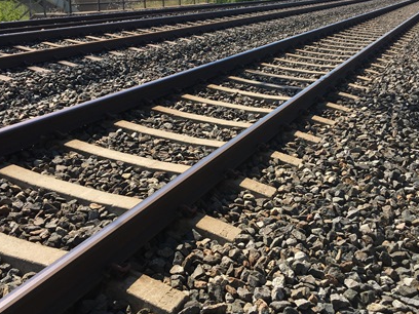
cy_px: 113
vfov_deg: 33.4
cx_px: 232
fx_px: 520
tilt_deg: -14.0
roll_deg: -0.6
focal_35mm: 43
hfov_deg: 43.8
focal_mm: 4.15
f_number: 2.2
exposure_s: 1/1241
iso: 25
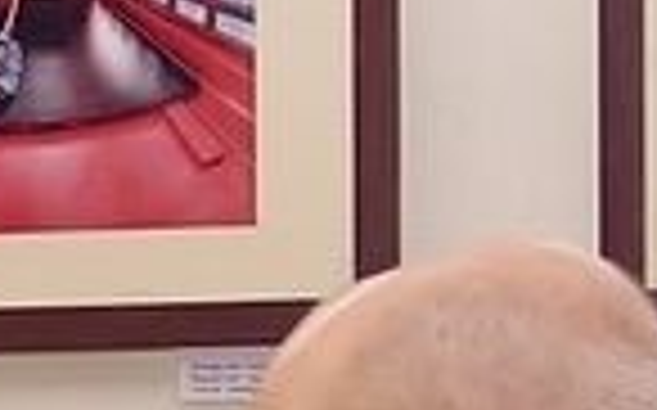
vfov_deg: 4.9
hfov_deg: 7.8
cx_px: -418
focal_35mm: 264
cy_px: 919
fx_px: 4723
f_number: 5.6
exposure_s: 1/30
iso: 400
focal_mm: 28
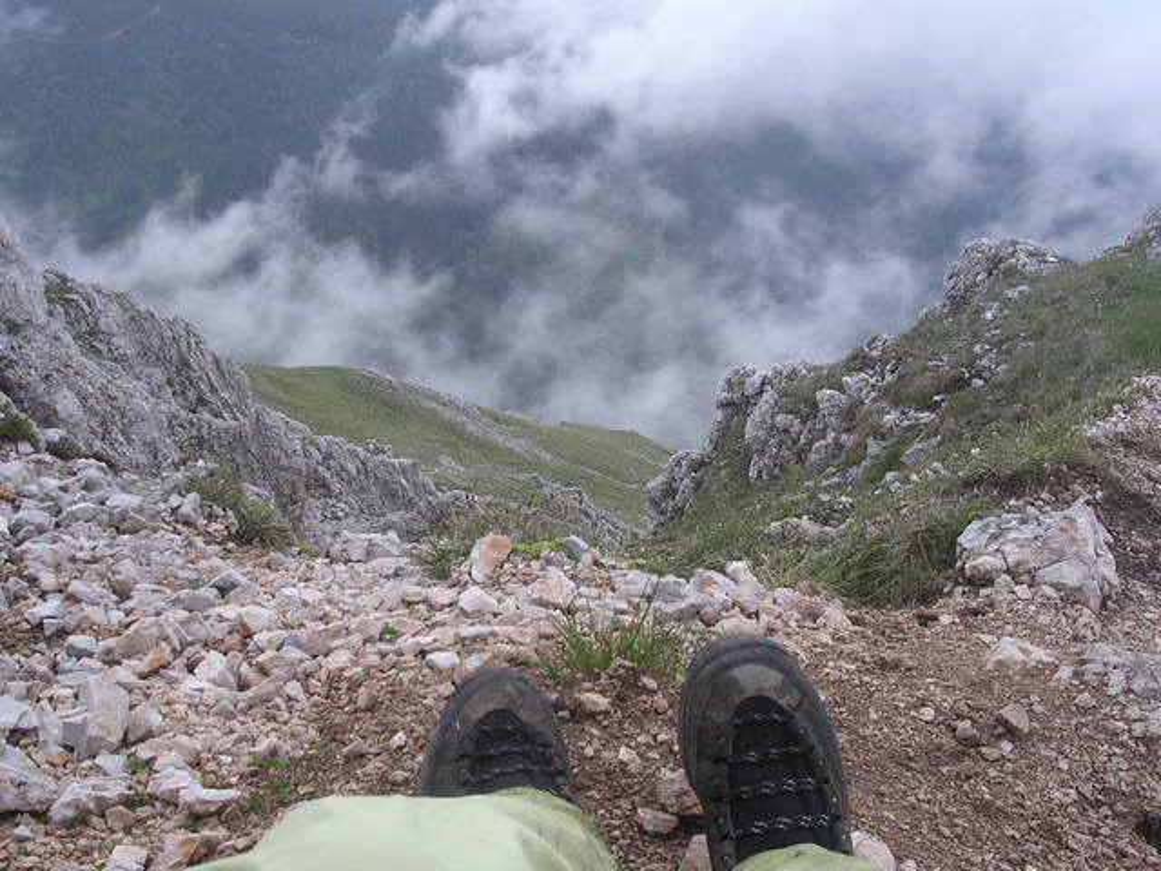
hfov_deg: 49.0
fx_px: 1274
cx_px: 580
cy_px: 436
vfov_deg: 37.7
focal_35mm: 38
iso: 100
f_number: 5.6
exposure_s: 1/142
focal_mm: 5.8
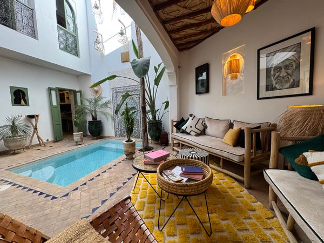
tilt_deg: -4.3
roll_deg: +1.6
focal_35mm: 14
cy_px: 122
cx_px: 162
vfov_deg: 85.7
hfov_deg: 102.1
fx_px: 131
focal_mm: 2.22
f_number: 2.2
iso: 50
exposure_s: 1/99
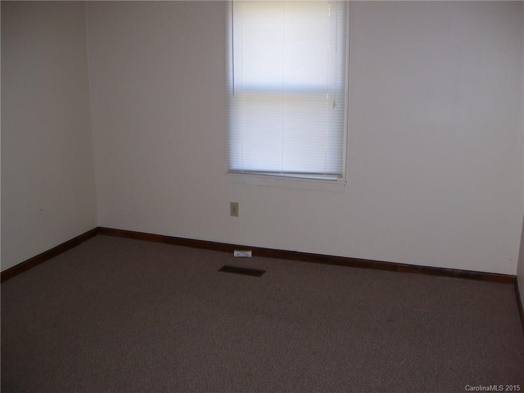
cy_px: 196
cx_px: 262
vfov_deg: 39.7
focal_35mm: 36
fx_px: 545
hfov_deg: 51.4
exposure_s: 1/60
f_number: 2.7
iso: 80
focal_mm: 6
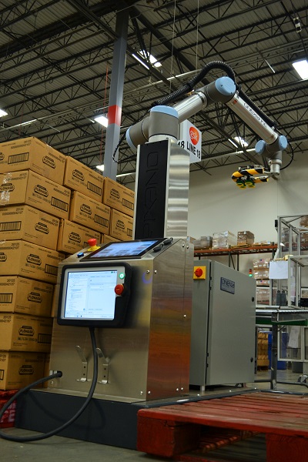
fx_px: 500
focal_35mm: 39
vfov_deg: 49.6
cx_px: 154
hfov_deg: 34.2
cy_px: 231
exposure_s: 1/40
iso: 400
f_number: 4.2
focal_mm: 26
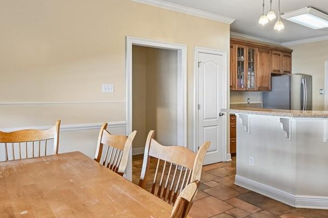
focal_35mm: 27
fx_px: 246
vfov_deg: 47.9
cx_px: 181
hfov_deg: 67.2
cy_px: 103
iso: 400
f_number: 11
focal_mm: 16
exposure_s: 1/3.33
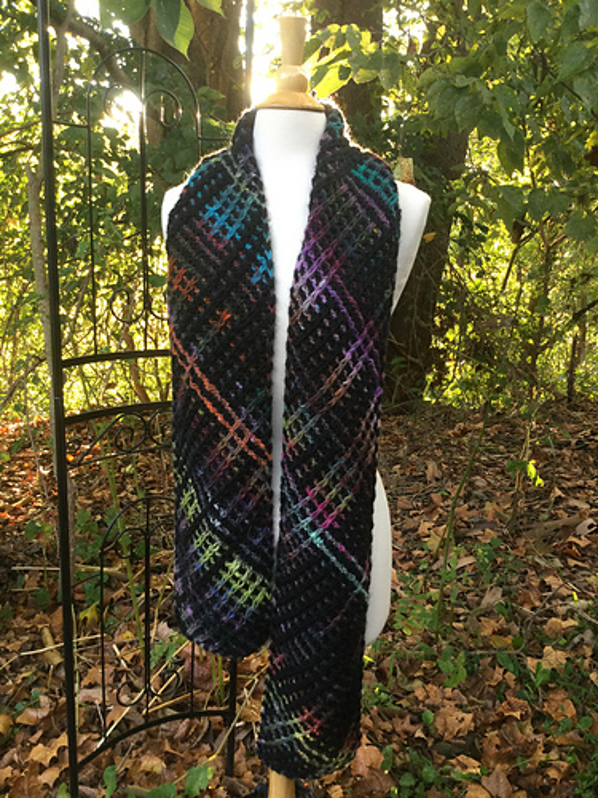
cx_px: 299
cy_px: 399
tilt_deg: -14.0
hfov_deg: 45.4
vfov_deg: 58.4
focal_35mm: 31
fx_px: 714
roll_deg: -1.3
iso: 50
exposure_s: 1/30
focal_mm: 3.3
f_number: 2.4
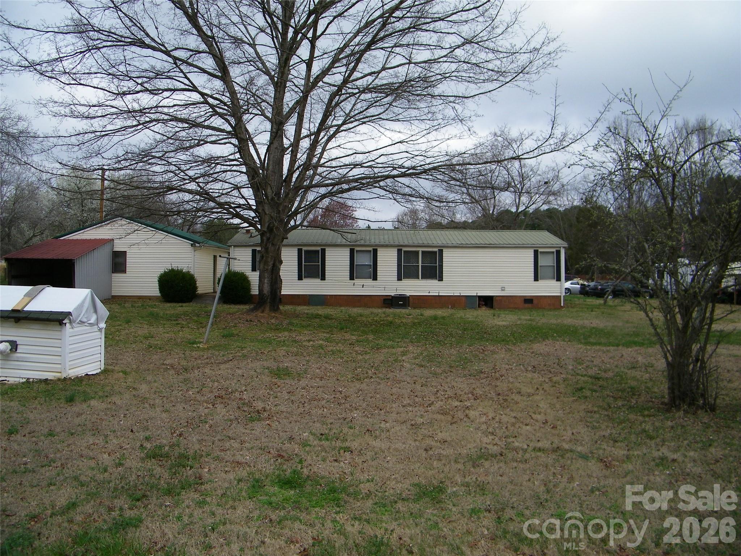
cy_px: 278
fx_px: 599
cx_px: 370
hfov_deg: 63.4
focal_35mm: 28
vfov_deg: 49.7
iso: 80
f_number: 3.5
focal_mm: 5
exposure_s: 1/800
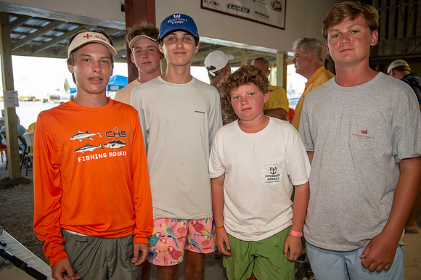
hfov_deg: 63.7
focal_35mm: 29
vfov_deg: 44.9
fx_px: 339
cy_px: 140
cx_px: 210
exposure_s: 1/100
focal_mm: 29
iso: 100
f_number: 3.2
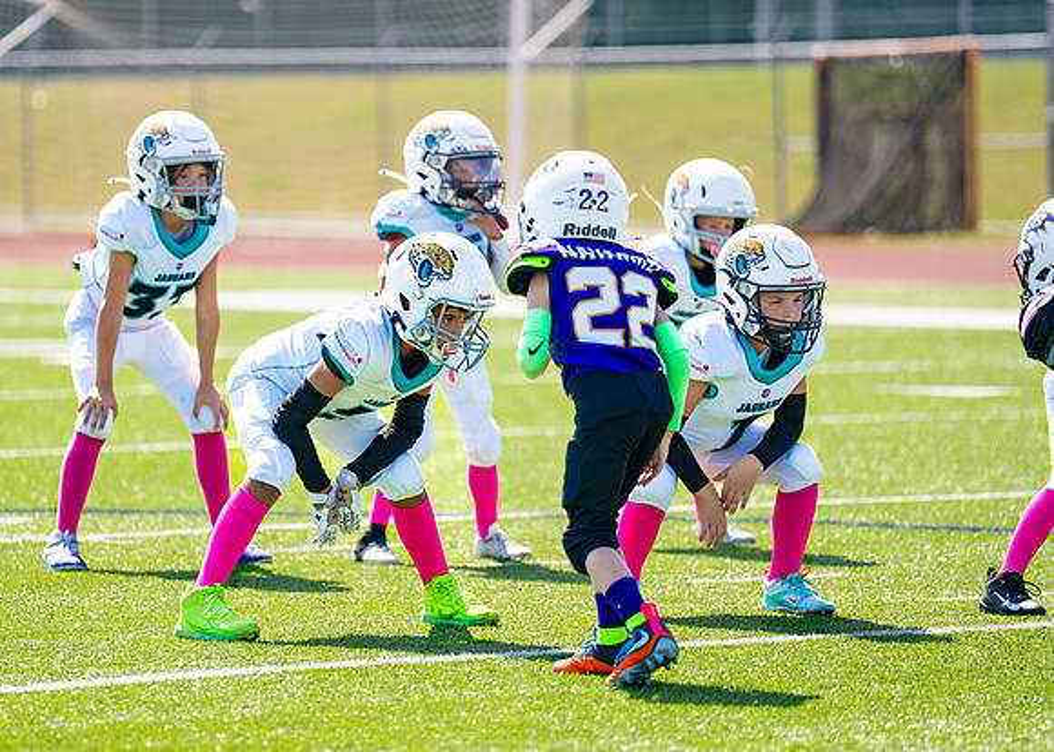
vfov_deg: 5.7
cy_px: 349
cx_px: 391
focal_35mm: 252
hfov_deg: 8.0
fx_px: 7540
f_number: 2.8
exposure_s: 1/1250
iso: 100
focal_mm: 180
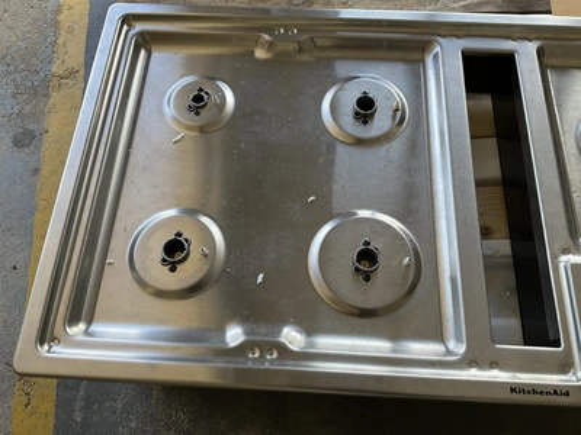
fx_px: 487
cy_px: 218
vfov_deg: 48.2
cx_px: 290
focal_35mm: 29
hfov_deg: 61.7
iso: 25
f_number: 1.8
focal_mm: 3
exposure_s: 1/122
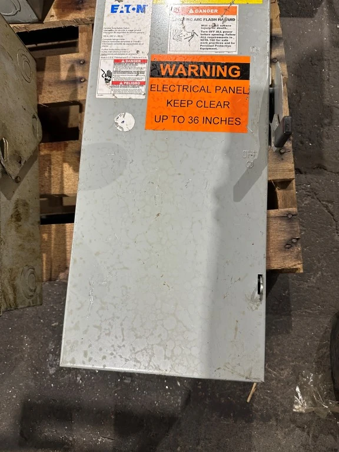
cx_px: 170
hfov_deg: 56.8
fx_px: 313
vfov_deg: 71.6
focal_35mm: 24
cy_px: 226
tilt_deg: -80.3
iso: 200
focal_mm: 6.86
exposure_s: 1/60
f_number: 1.78
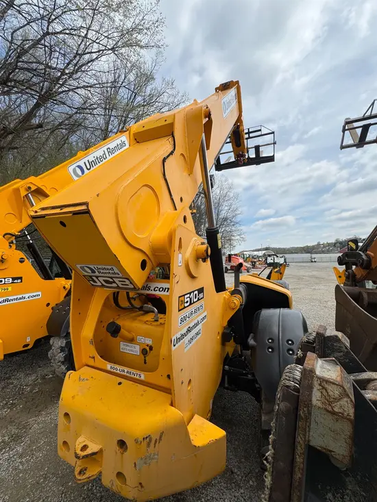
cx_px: 188
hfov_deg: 85.7
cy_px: 251
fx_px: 203
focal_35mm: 14
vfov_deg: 102.1
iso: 40
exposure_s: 1/1395
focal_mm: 2.22
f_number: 2.2
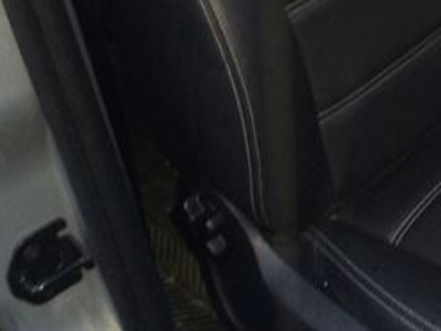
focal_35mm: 93
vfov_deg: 15.1
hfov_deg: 20.6
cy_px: -110
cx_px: 413
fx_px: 1185
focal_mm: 4.15
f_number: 2.2
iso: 160
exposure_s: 1/16
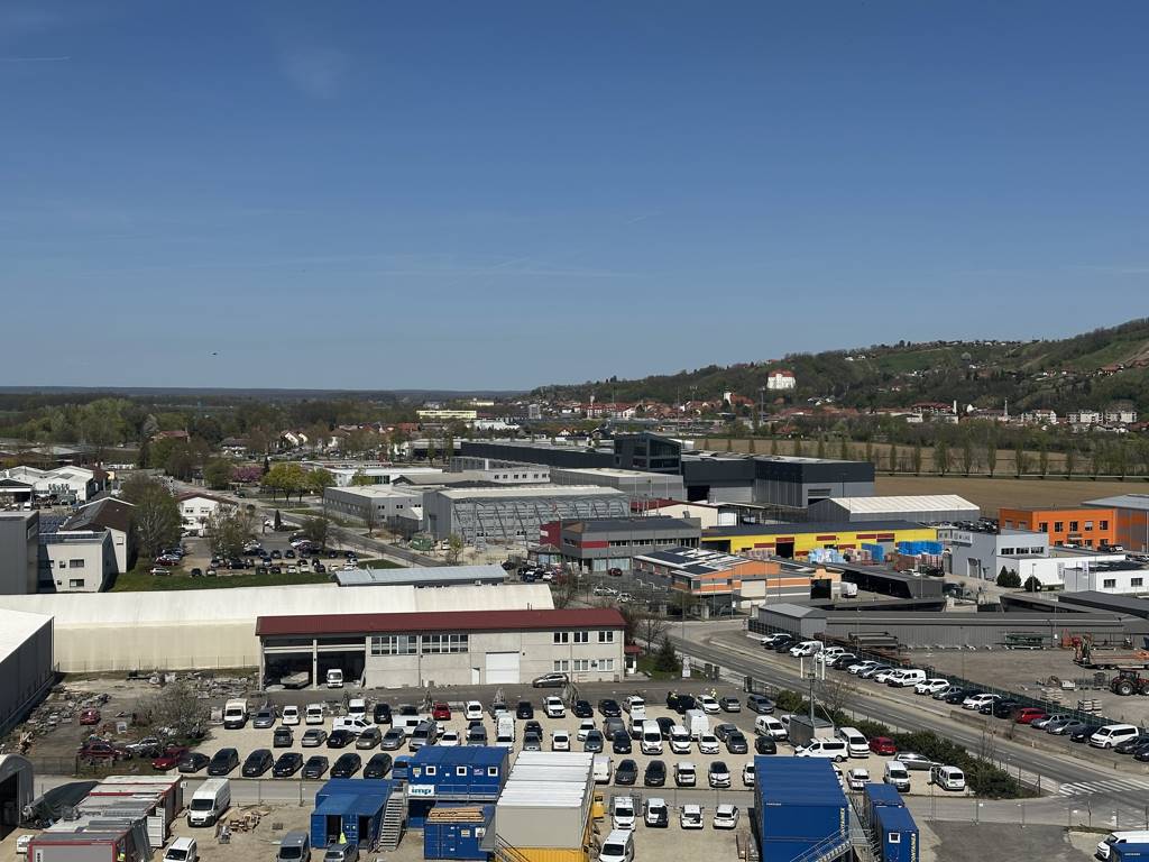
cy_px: 431
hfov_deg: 39.7
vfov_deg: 30.3
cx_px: 574
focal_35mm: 48
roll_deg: -0.2
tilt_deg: -1.4
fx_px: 1593
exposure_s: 1/8929
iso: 64
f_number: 1.78
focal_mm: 6.86
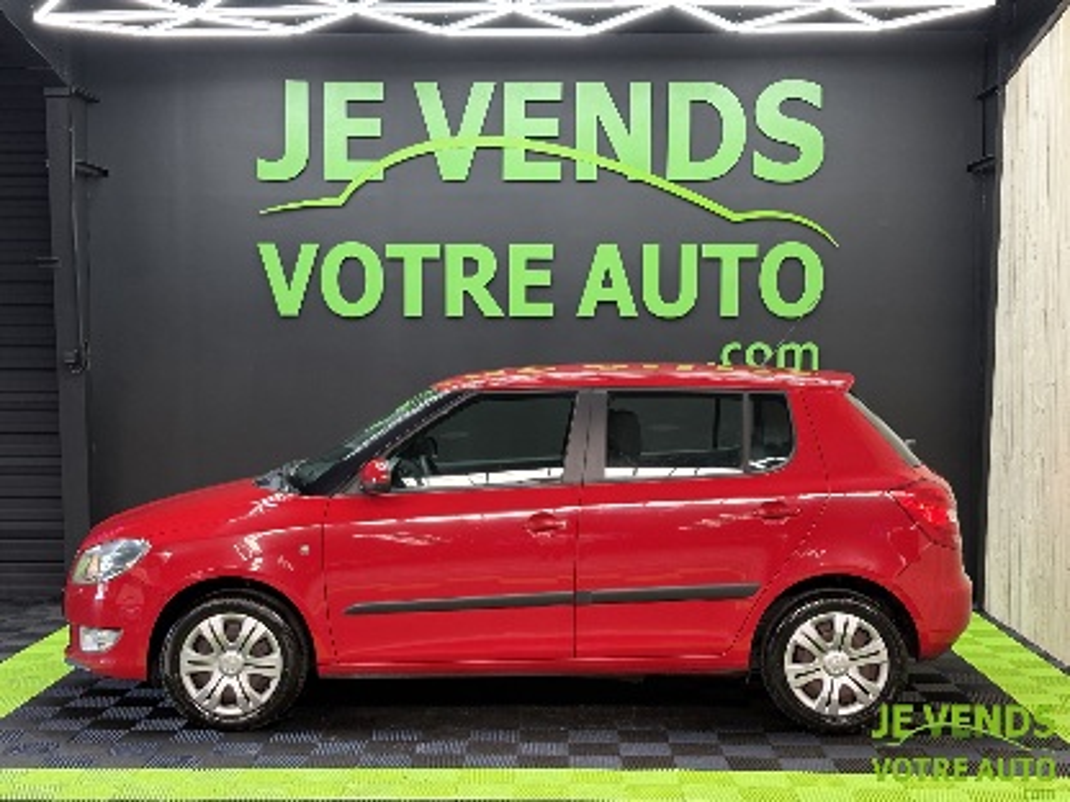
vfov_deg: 28.0
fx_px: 1607
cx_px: 535
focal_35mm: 52
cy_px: 401
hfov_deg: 36.8
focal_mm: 5.96
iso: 64
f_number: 1.6
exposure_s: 1/50
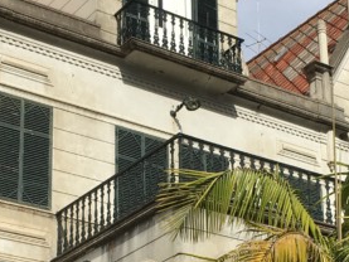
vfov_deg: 13.6
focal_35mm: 107
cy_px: 264
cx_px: 215
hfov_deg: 18.3
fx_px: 1079
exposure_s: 1/1972
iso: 25
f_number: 2.2
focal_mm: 4.15
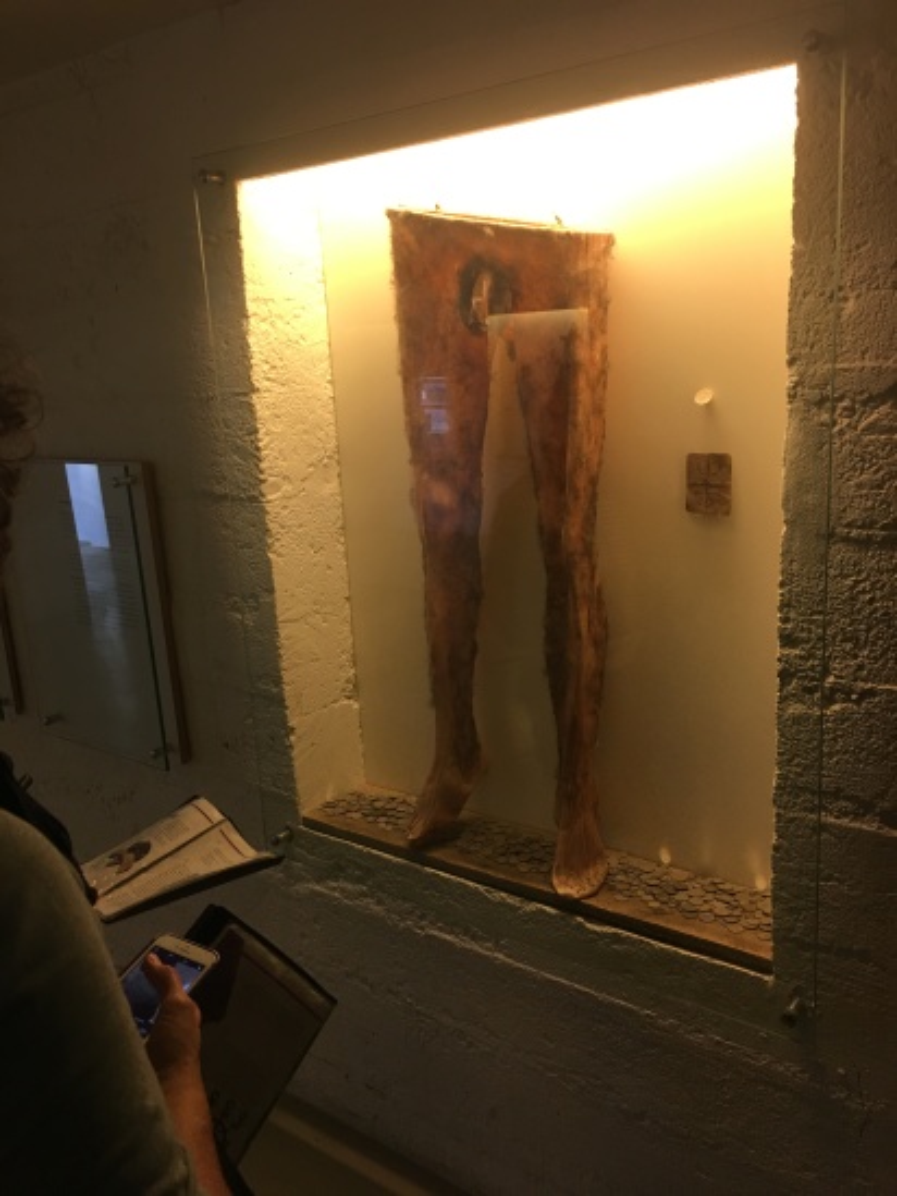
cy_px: 598
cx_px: 448
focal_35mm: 29
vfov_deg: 61.6
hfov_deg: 48.2
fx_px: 1002
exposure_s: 1/33
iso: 64
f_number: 2.2
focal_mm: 4.15
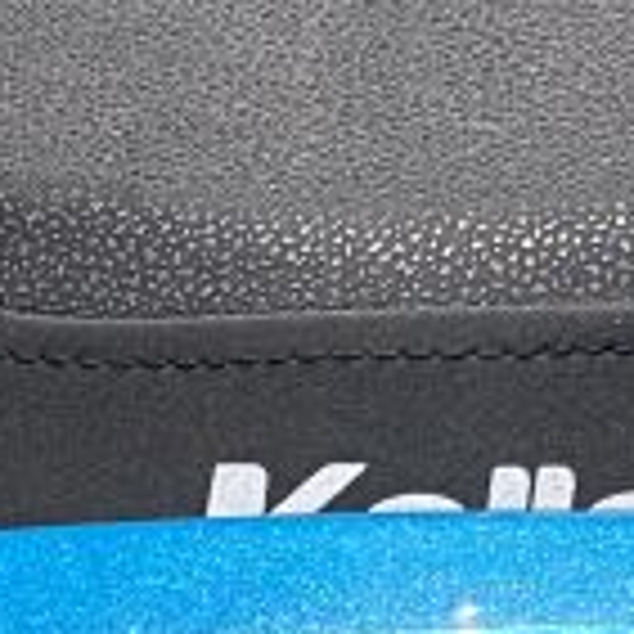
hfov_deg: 10.1
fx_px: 3585
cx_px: 486
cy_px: 1495
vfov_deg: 9.1
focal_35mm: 173
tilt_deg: -55.4
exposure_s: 1/50
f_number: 1.8
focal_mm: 4.25
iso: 64
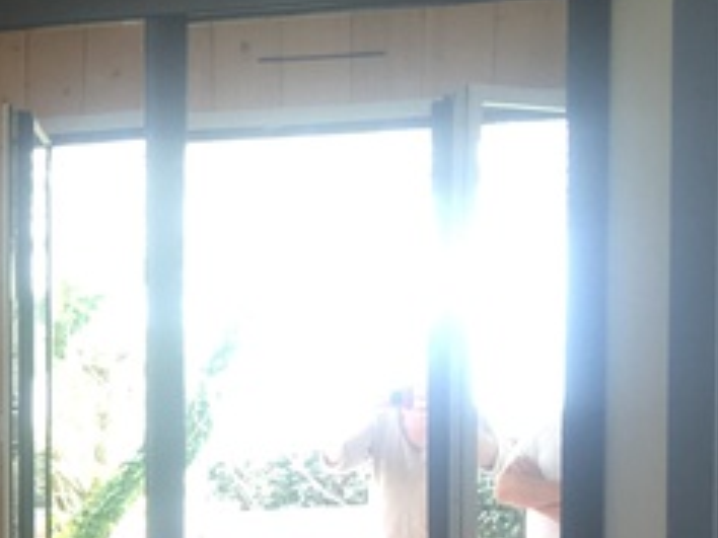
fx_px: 2551
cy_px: 608
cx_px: -554
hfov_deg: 14.2
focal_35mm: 123
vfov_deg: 11.8
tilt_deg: -4.3
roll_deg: +2.2
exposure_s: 1/50
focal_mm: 4.15
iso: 25
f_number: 2.2
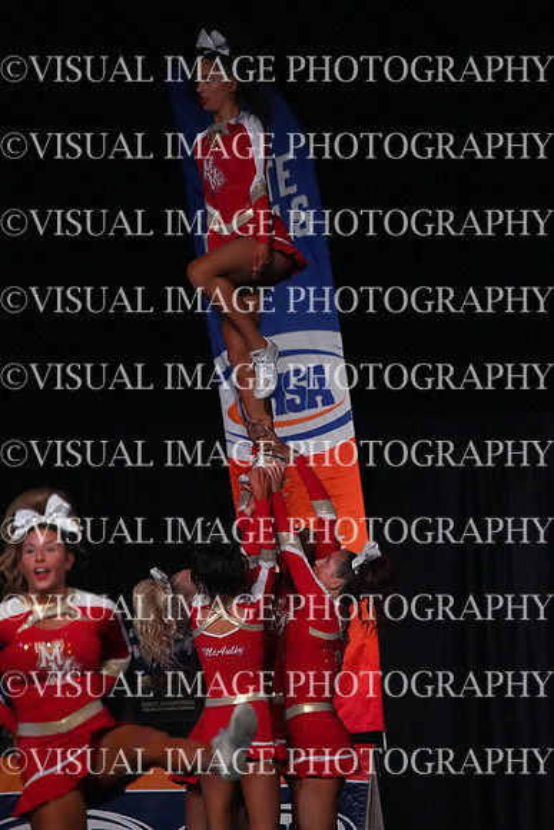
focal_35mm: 310
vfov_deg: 6.6
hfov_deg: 4.4
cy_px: 415
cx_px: 277
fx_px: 7151
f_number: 5.6
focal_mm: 310
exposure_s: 1/1250
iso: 16000
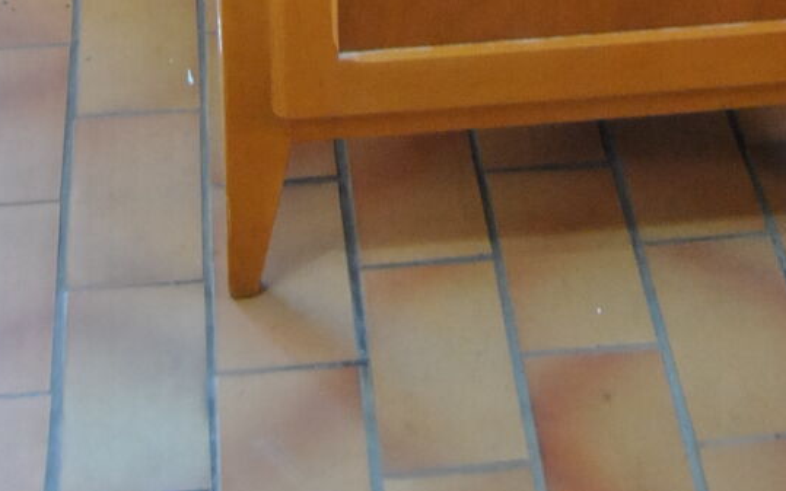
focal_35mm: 121
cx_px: 611
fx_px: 2592
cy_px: -781
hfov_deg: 17.1
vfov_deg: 9.4
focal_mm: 22
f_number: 3.5
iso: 900
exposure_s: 1/30
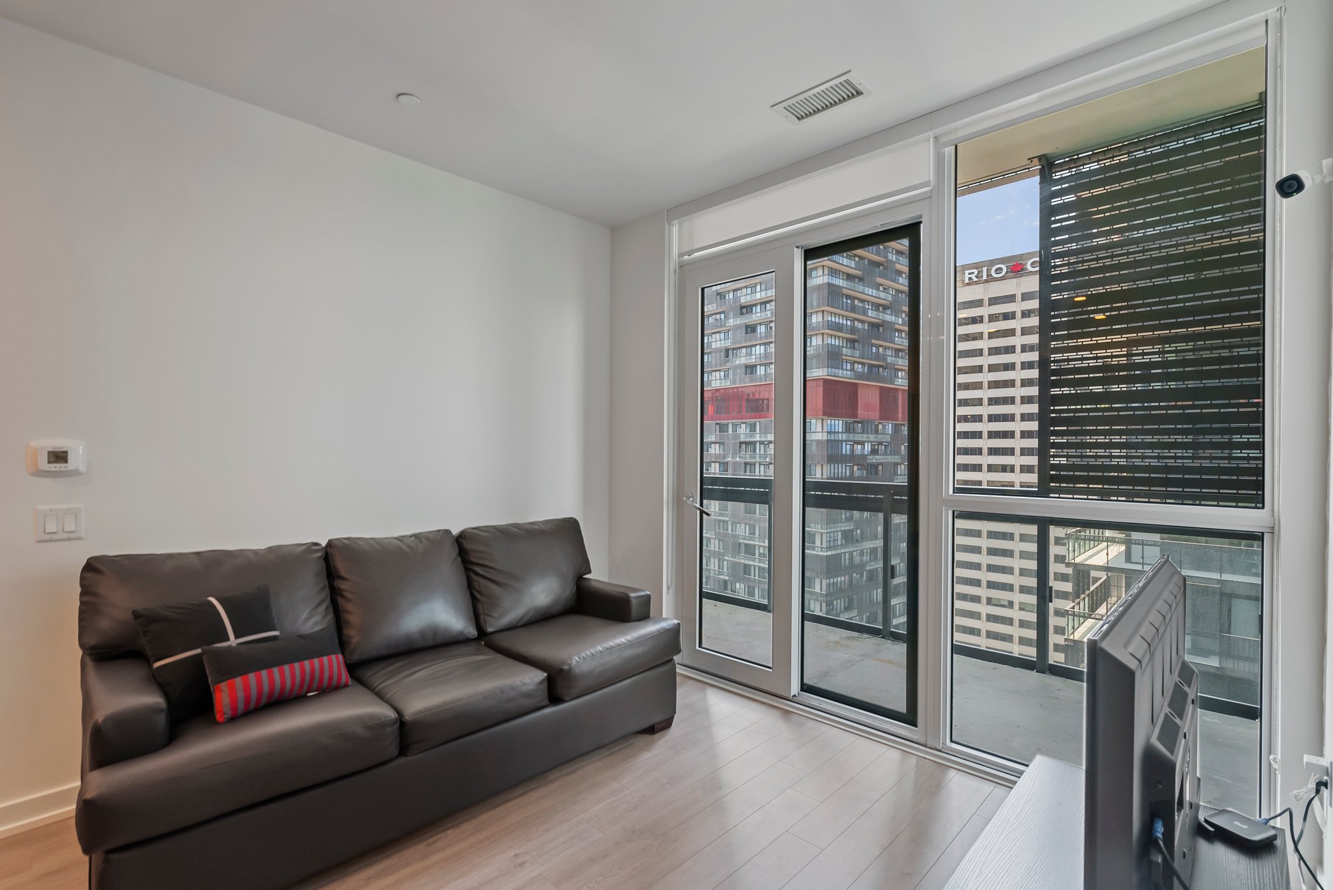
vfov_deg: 73.8
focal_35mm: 16
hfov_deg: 96.7
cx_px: 666
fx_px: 593
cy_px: 445
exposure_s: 1/5
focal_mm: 16
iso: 400
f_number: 8
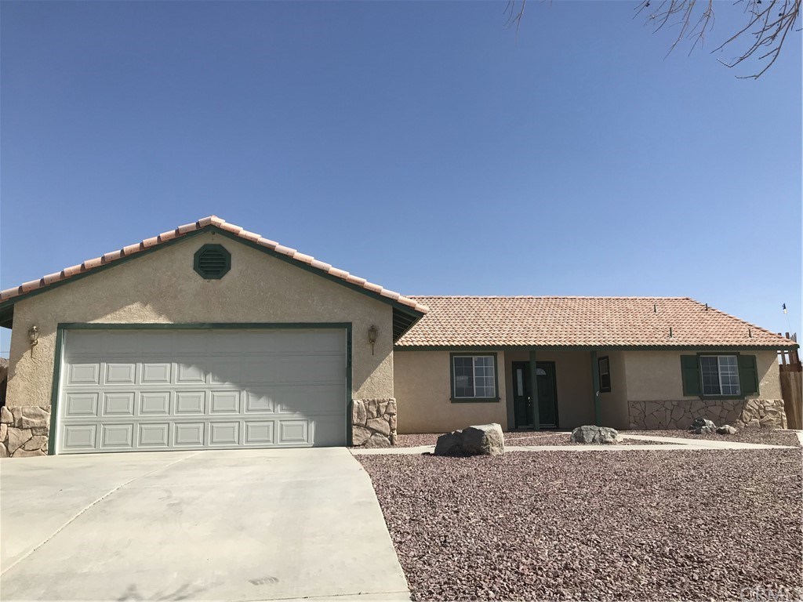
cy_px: 301
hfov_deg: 63.4
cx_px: 402
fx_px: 650
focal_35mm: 28
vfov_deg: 49.7
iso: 20
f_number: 1.8
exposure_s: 1/3546
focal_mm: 3.99
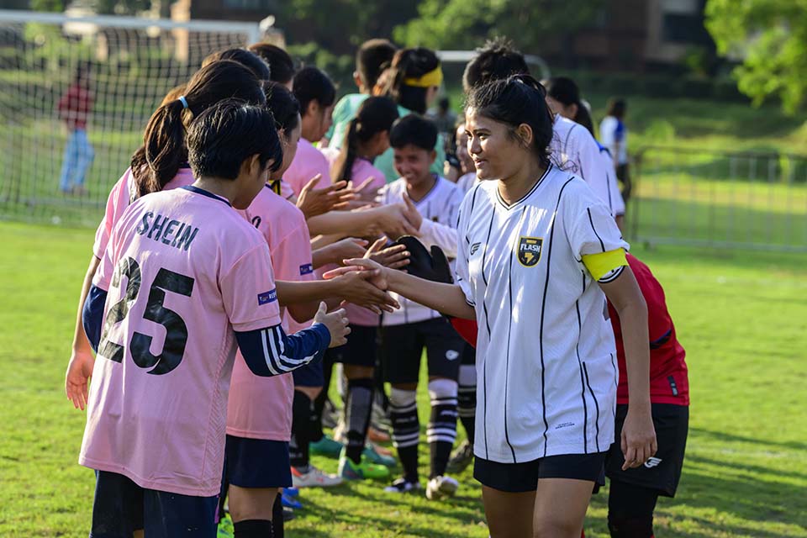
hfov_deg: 17.8
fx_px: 2578
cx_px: 404
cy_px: 269
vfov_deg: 11.9
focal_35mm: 115
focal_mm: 115
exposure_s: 1/2500
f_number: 5
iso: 2800
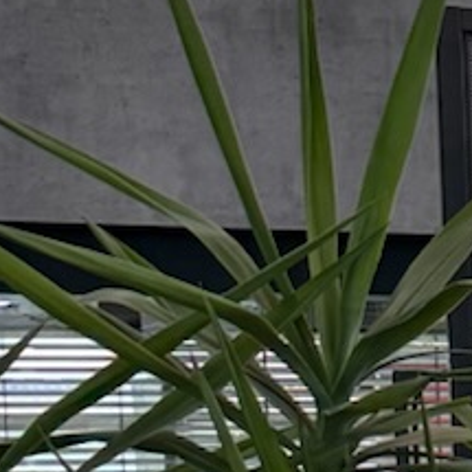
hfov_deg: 7.1
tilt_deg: -4.5
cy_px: 676
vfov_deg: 8.5
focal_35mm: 202
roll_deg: +0.4
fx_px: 3116
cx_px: 1677
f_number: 1.78
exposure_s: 1/772
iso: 100
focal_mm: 6.76
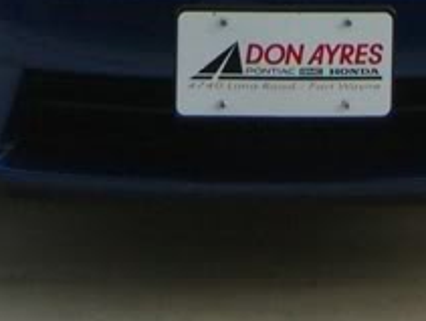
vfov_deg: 7.6
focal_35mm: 184
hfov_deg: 10.7
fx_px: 2268
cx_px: 333
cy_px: -400
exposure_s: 1/125
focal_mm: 6.2
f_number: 2.7
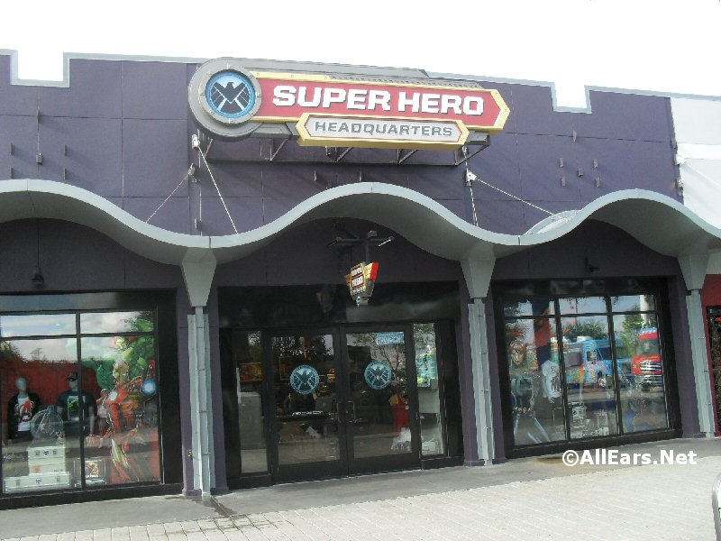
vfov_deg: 40.7
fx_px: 729
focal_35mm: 35
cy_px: 270
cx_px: 360
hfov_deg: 52.6
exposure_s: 1/250
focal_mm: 6.3
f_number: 3.2
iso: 100
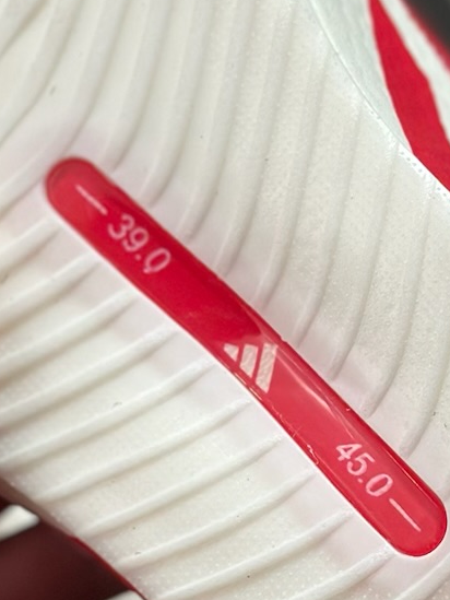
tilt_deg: -57.7
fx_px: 3101
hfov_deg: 8.3
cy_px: 298
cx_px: 342
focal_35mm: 179
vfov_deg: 11.0
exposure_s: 1/2070
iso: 80
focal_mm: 6.86
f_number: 1.78
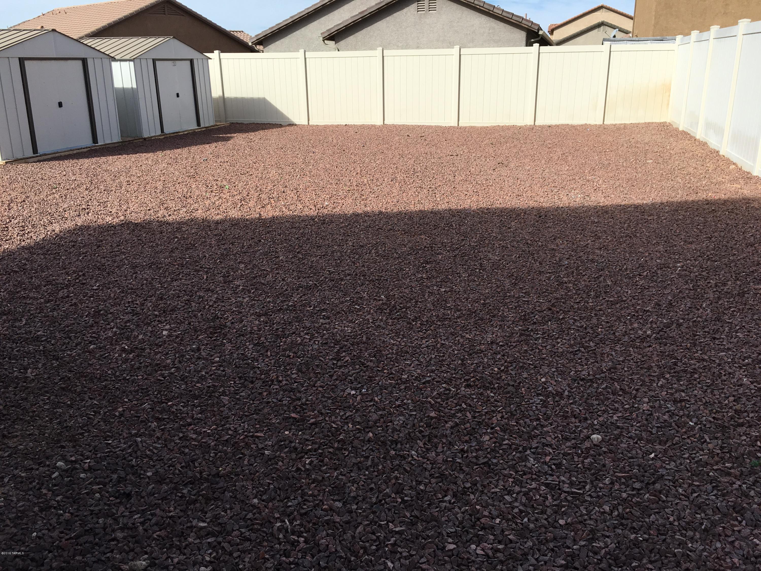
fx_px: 638
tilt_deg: -20.1
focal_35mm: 29
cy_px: 286
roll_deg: +2.1
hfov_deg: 61.7
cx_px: 380
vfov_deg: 48.2
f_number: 2.2
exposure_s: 1/1183
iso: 25
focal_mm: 4.15
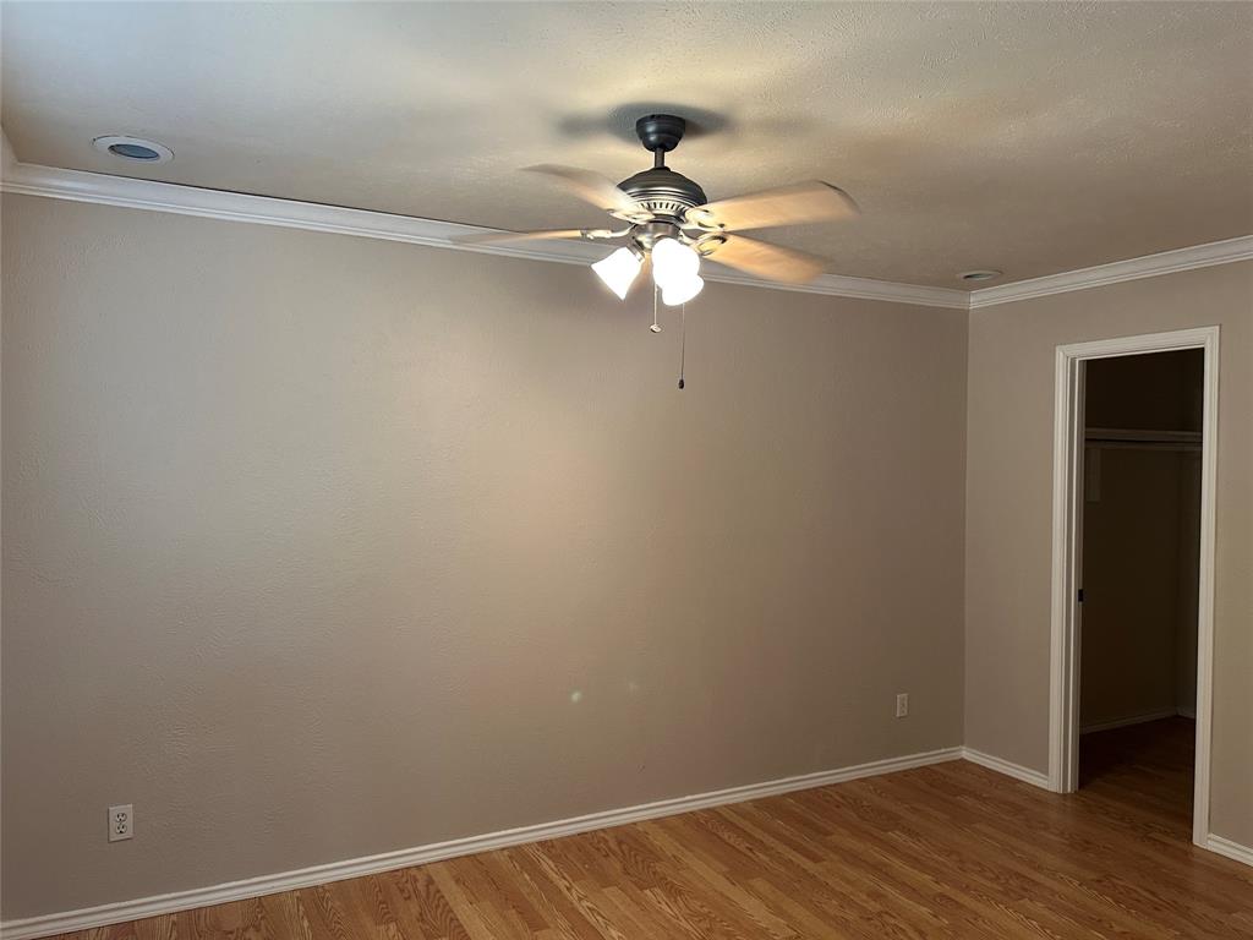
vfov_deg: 56.8
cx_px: 626
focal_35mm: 24
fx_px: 869
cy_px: 470
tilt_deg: -0.8
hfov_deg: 71.6
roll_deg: -0.2
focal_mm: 6.86
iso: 250
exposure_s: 1/60
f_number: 1.78
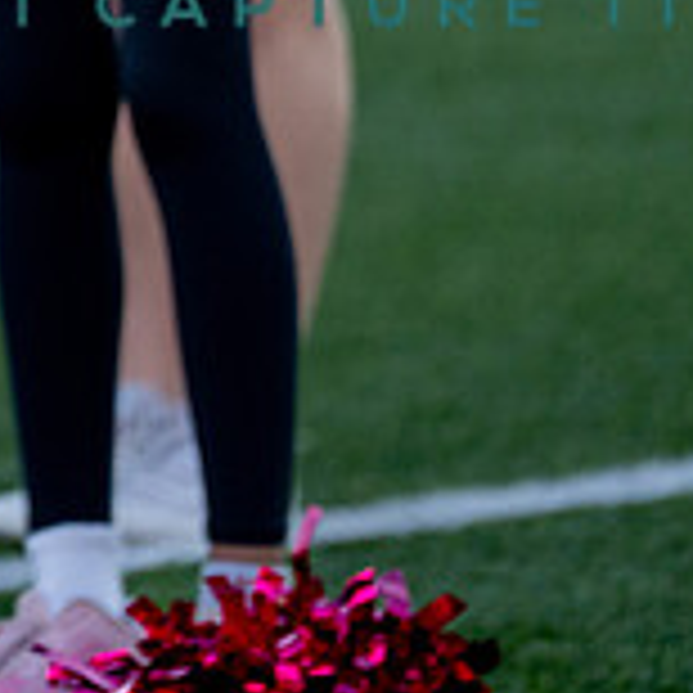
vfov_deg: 2.2
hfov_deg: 2.2
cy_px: -333
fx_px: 18369
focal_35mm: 811
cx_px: -534
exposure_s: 1/1250
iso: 500
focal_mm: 200
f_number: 2.8
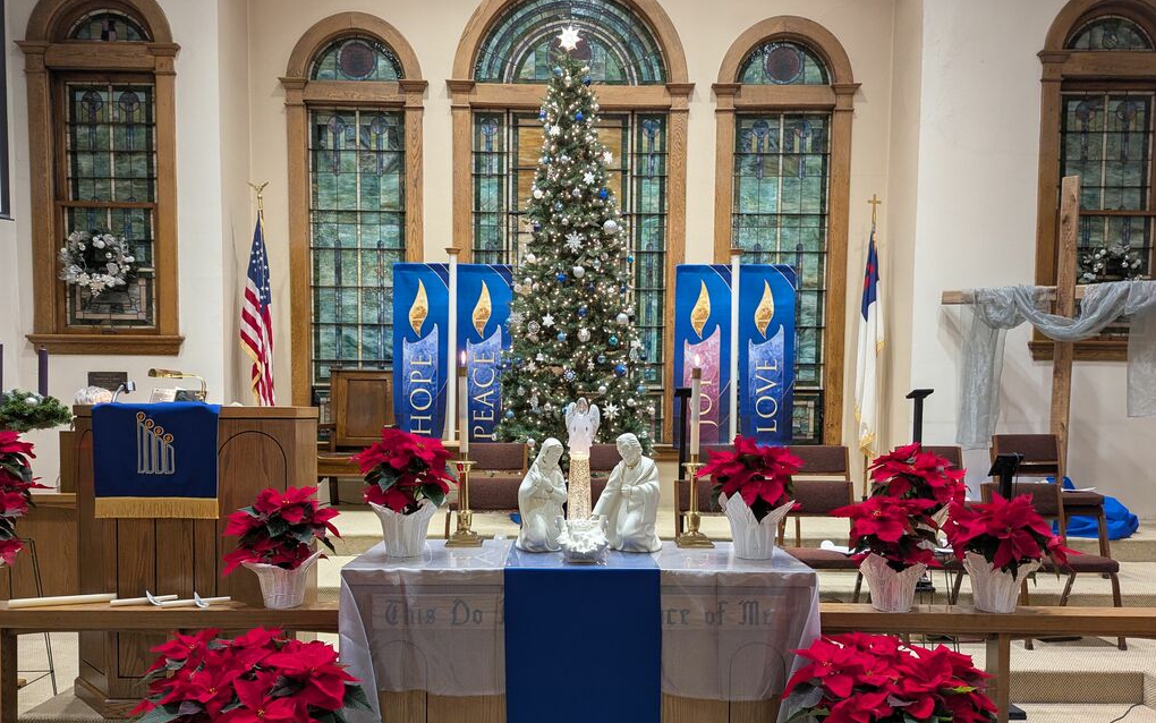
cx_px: 582
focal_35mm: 26
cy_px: 441
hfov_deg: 70.4
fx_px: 819
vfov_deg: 47.3
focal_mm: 6.81
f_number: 1.85
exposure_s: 1/24
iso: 182
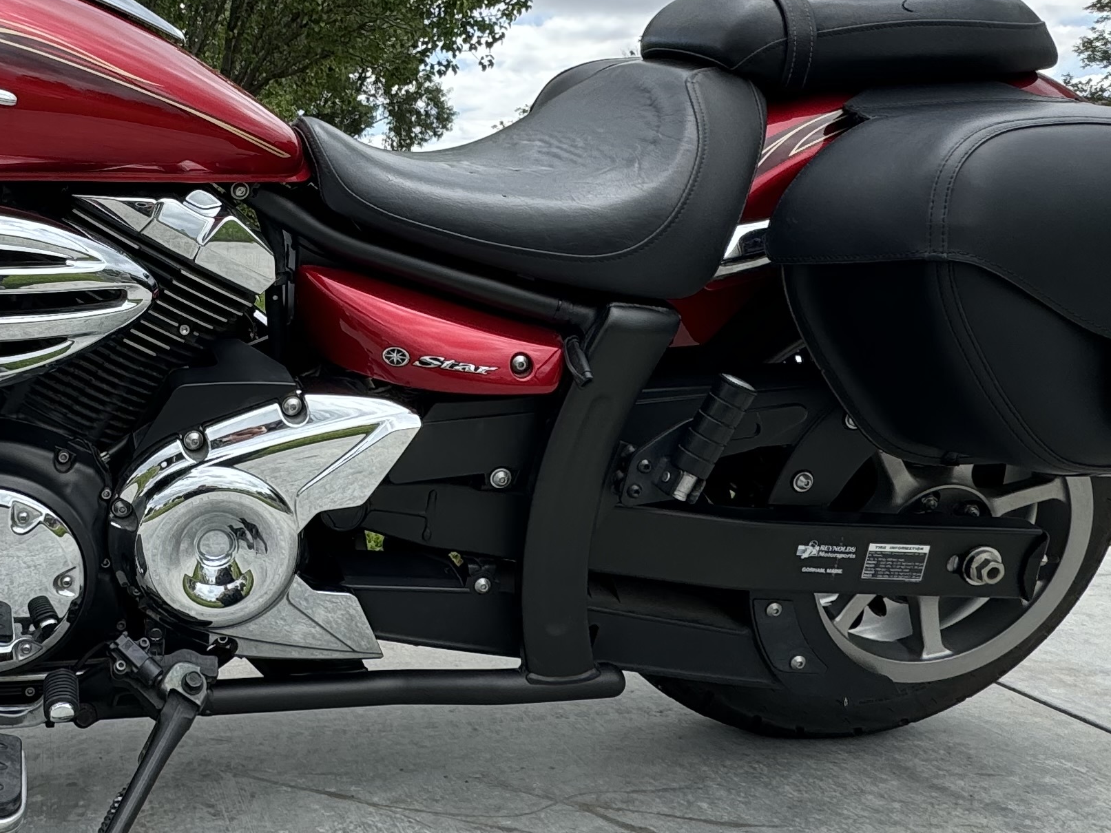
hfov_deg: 48.1
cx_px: 148
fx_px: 1123
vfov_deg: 39.9
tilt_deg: +0.5
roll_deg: -0.6
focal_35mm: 35
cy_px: 238
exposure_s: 1/615
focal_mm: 2.22
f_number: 2.2
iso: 40
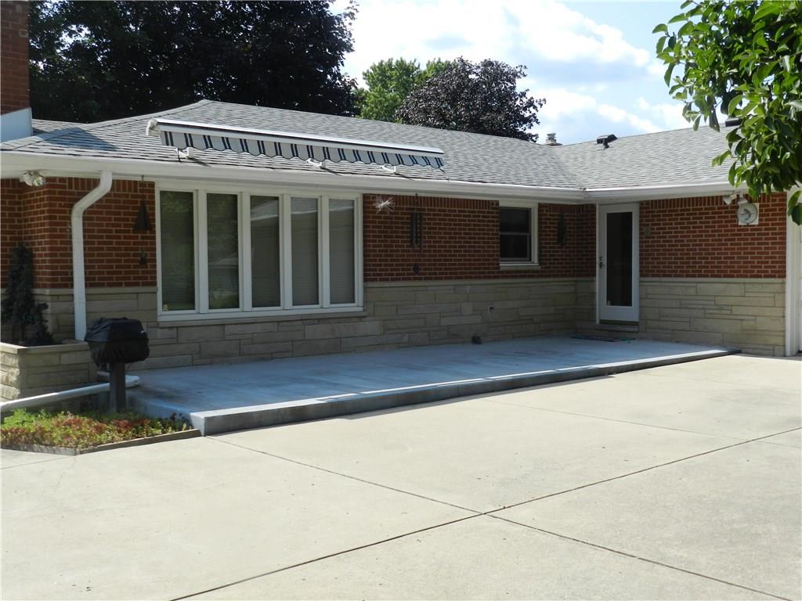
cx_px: 401
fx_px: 880
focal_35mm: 38
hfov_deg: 49.0
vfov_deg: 37.7
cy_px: 300
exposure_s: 1/800
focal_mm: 6.7
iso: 160
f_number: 4
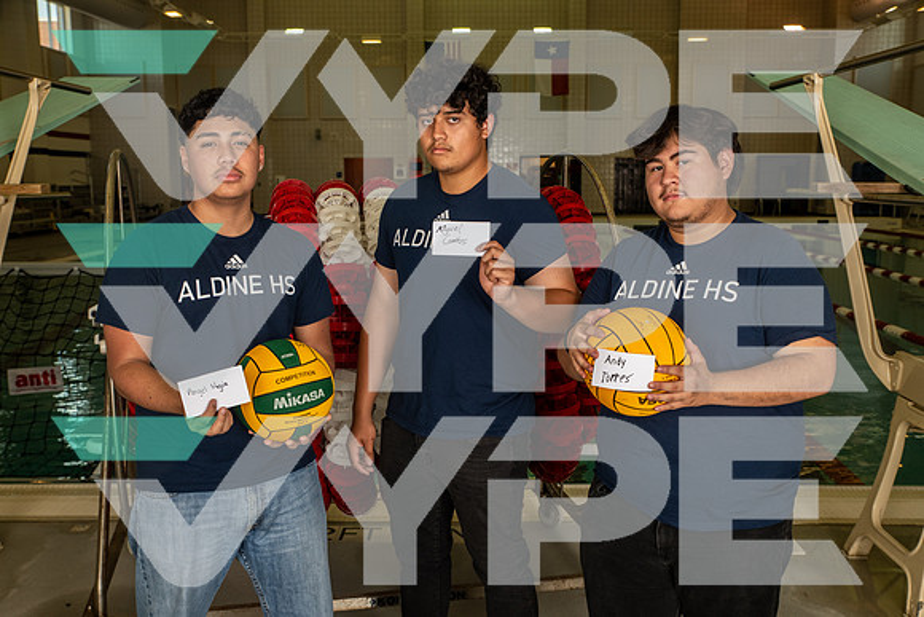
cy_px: 308
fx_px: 1027
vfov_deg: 33.4
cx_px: 462
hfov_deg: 48.4
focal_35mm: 40
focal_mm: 40
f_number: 7.1
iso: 500
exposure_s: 1/250
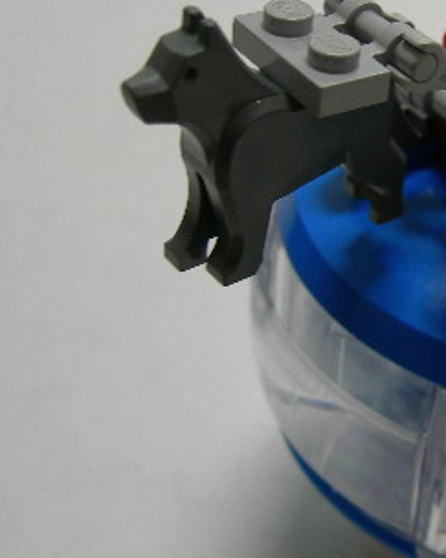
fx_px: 1288
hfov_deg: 18.9
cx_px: 483
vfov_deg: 24.3
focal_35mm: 78
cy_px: 187
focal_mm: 7.8
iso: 50
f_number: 2.8
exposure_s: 1/9.7
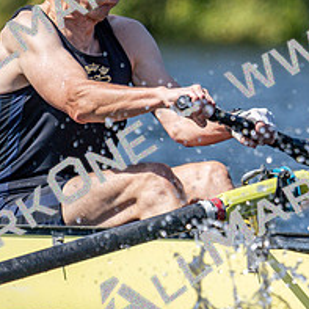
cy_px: 103
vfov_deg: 1.5
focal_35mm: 1156
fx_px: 11675
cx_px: 419
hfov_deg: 1.5
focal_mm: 463
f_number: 6.3
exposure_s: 1/2000
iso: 250
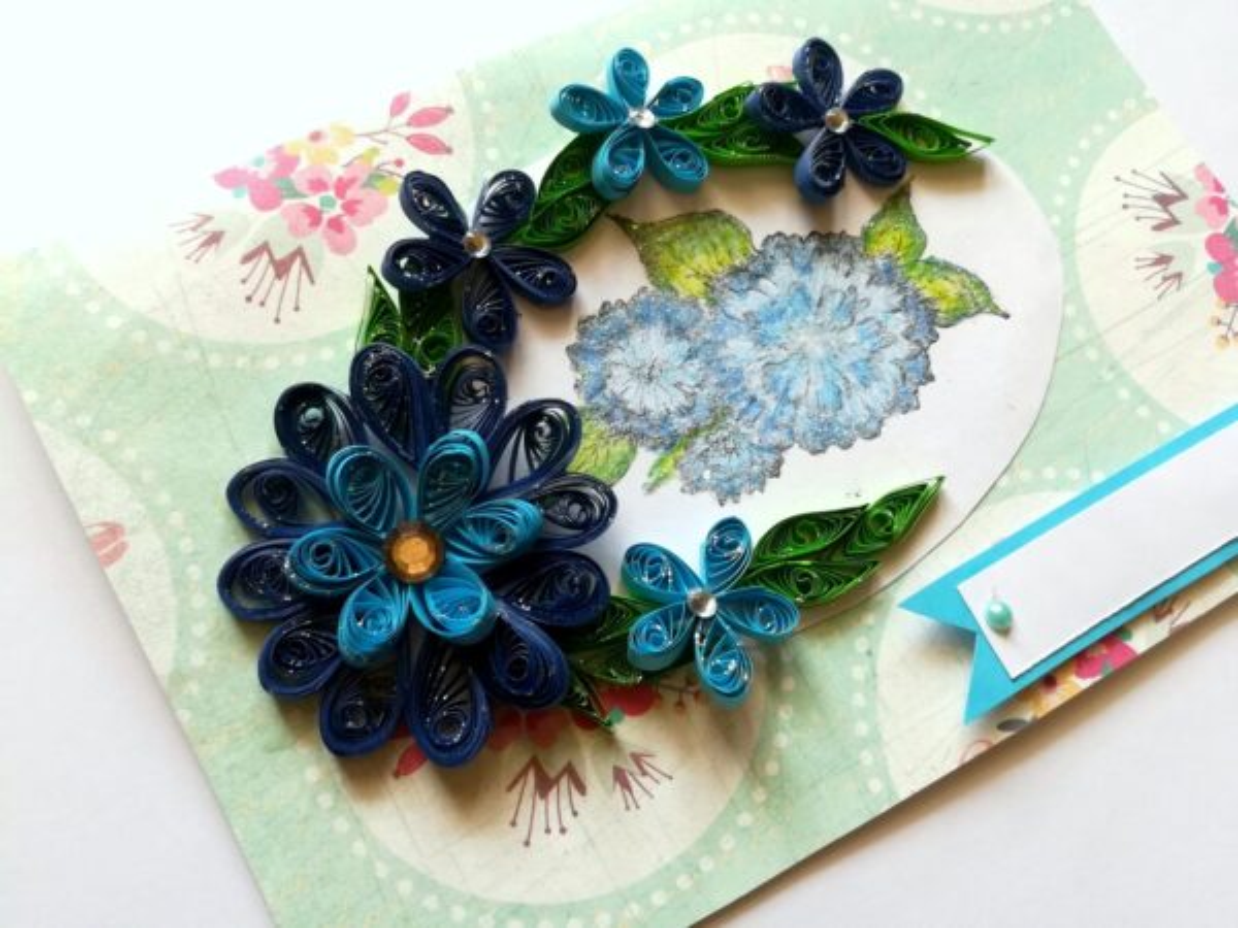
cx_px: 619
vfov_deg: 53.1
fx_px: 930
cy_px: 464
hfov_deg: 67.3
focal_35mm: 26
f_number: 2.2
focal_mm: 3.83
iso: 80
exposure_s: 1/30
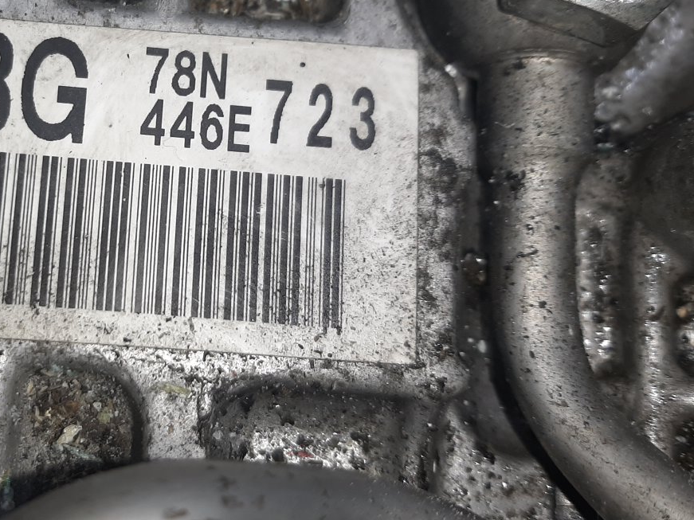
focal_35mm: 43
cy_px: 186
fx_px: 862
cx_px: 122
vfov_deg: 33.4
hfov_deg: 41.6
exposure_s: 1/122
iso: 40
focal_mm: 3.93
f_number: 1.7
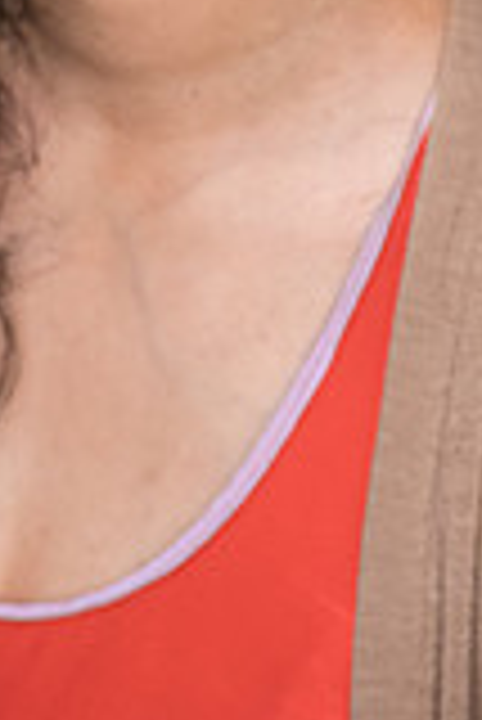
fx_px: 4789
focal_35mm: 239
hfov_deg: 5.8
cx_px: 122
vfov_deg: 8.5
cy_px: -212
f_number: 3.5
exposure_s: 1/250
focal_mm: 85
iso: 2000
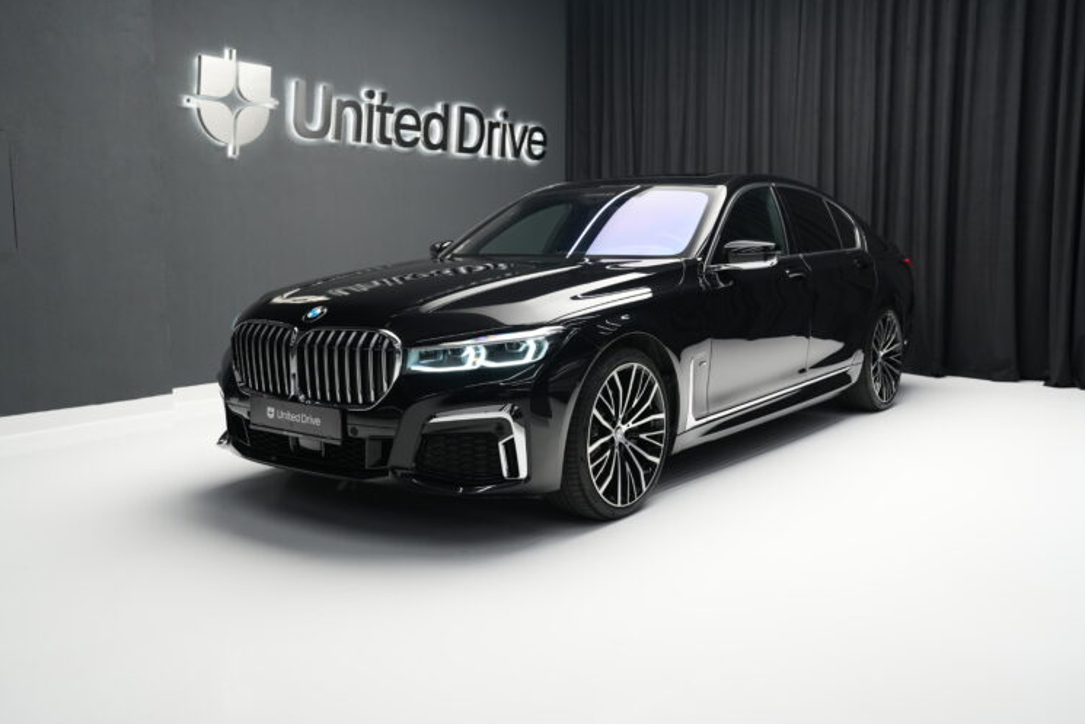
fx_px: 1025
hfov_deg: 55.8
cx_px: 533
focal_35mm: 34
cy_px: 353
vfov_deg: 38.9
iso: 1600
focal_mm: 33
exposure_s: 1/40
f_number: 3.5
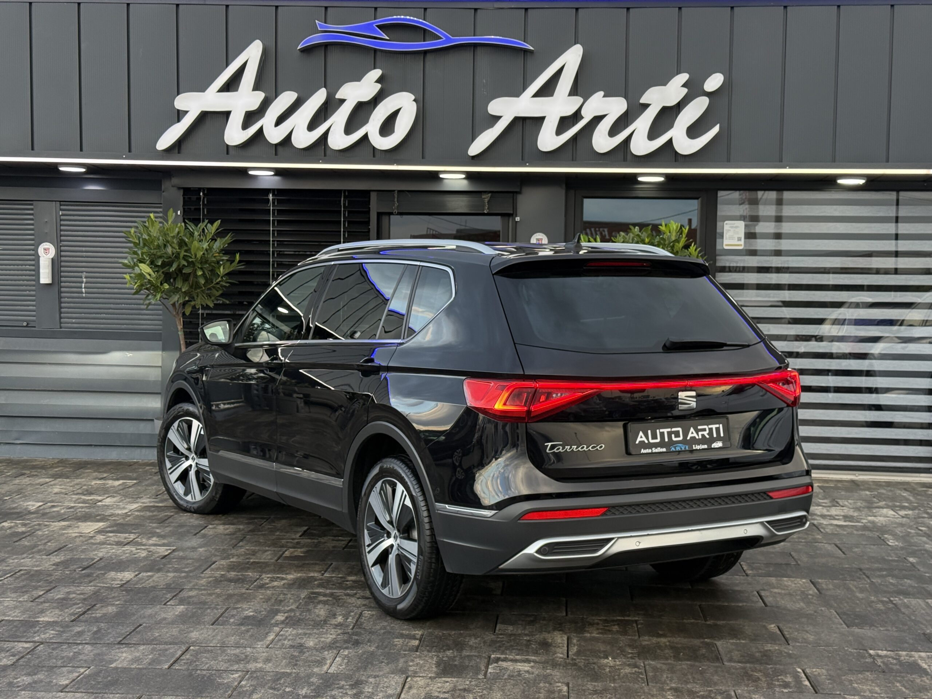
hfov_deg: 39.7
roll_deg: -0.1
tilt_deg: -1.9
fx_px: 1292
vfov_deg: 30.3
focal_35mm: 48
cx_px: 466
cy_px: 350
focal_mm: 6.76
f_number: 1.78
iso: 160
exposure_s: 1/226
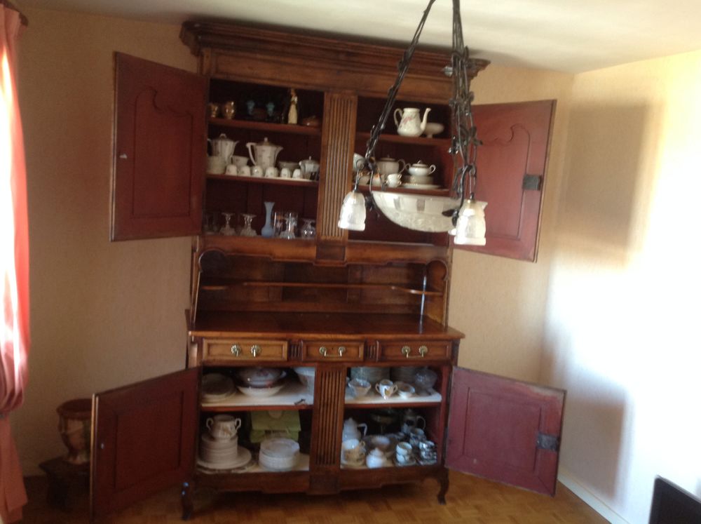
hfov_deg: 52.7
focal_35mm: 35
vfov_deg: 40.6
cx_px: 350
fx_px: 708
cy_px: 262
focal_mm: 4.28
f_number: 2.4
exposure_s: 1/15
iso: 125
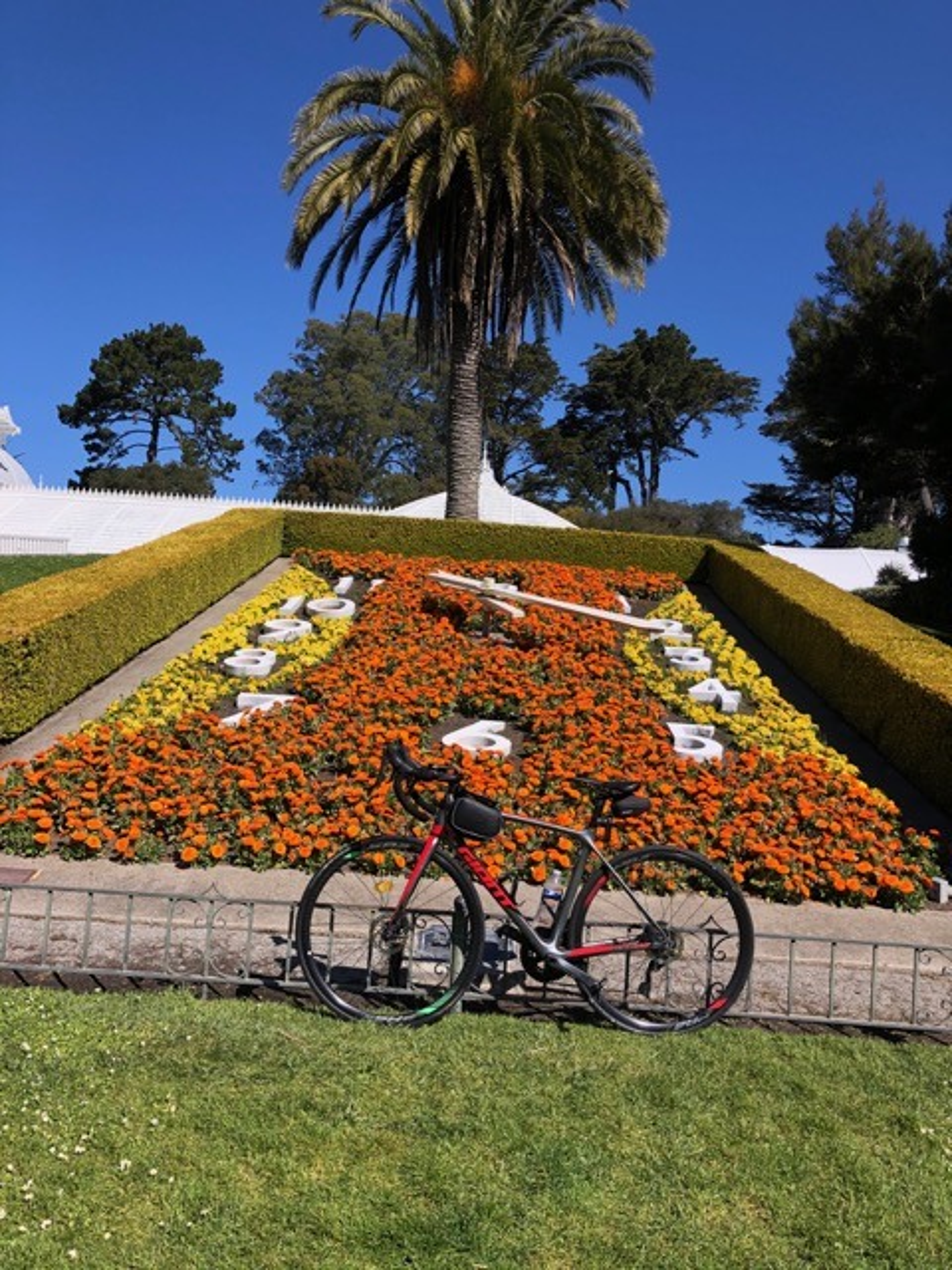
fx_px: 1027
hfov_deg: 49.7
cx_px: 476
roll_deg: -2.9
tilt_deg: +4.0
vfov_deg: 63.4
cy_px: 635
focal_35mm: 28
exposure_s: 1/1621
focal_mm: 4
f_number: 1.8
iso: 20
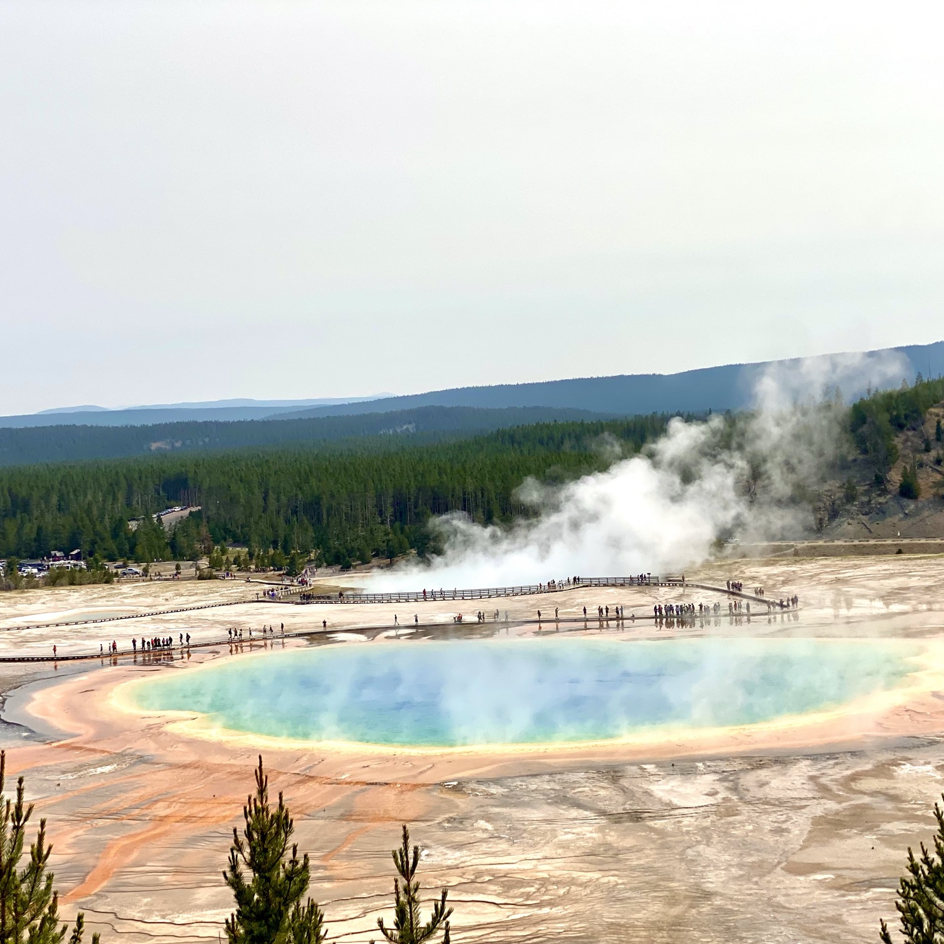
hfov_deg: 27.7
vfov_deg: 27.7
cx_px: 483
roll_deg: +2.5
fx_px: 1913
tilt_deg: -2.0
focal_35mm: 62
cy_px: 473
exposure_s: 1/3690
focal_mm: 6
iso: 25
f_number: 2
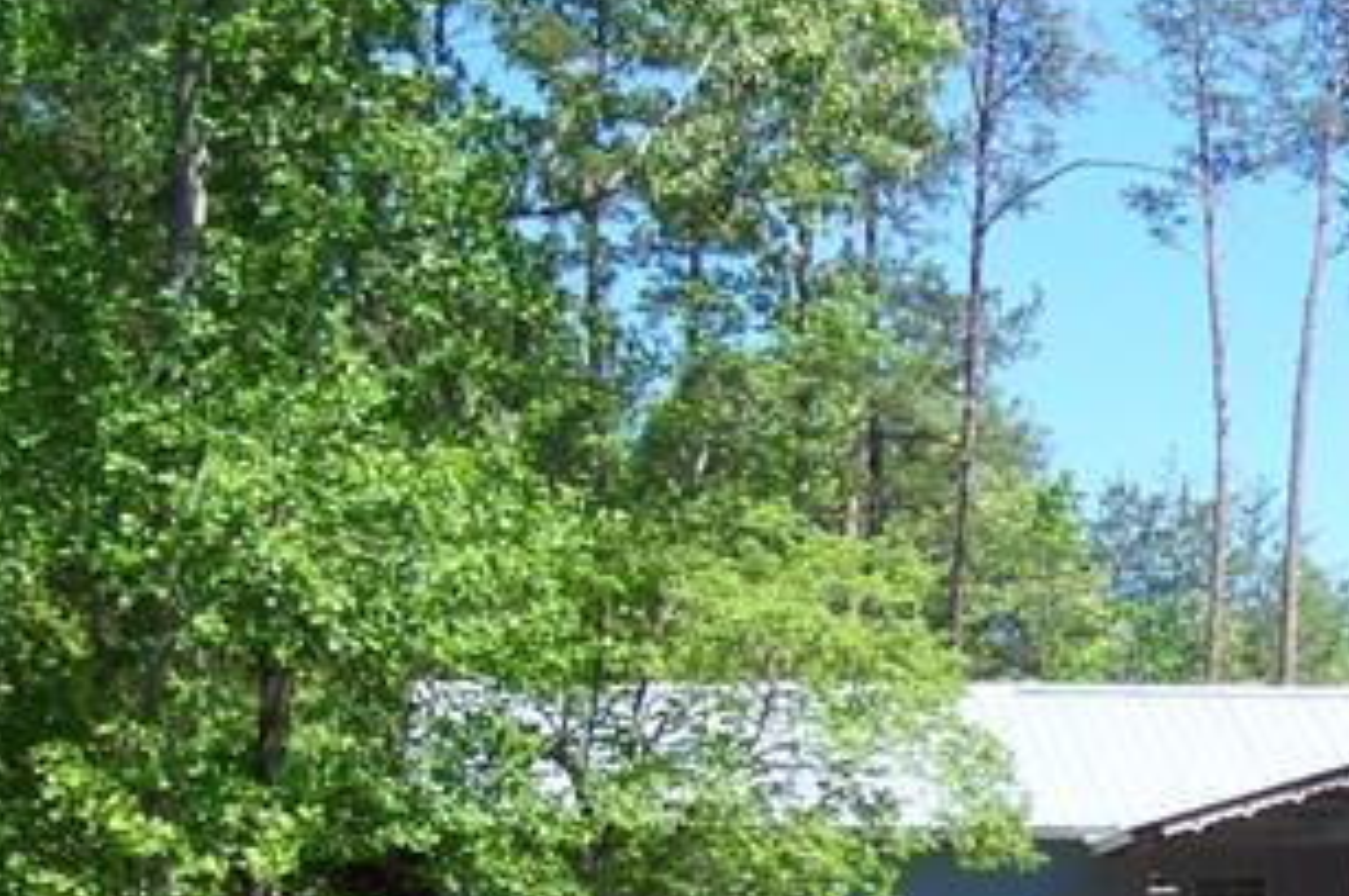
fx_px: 4679
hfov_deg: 15.5
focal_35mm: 125
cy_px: 927
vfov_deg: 10.8
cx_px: 1793
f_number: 2.8
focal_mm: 5.85
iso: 67
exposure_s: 1/500
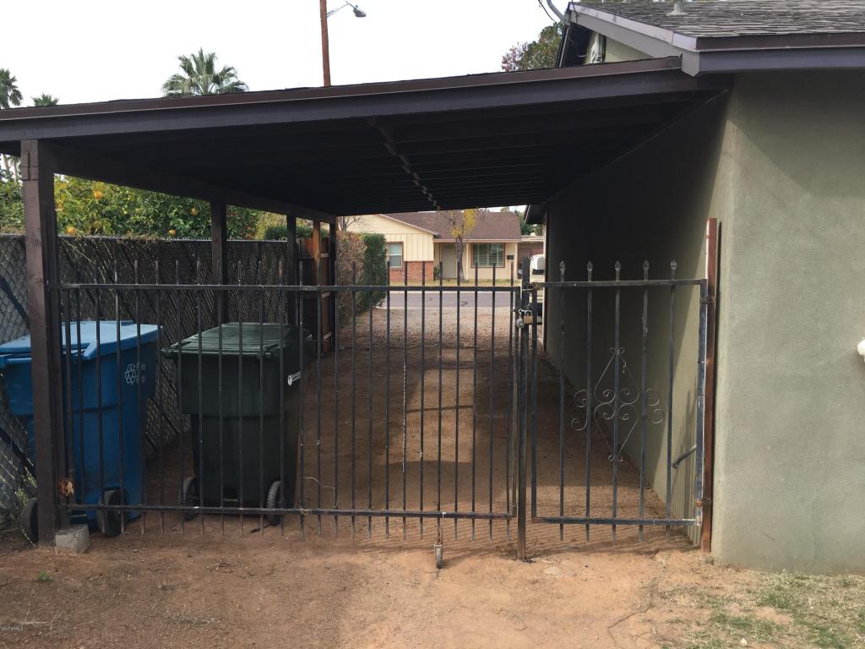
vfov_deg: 48.2
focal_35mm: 29
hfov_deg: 61.7
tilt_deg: -5.2
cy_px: 324
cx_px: 432
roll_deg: -0.8
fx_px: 725
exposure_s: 1/439
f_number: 2.2
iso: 25
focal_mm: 4.15
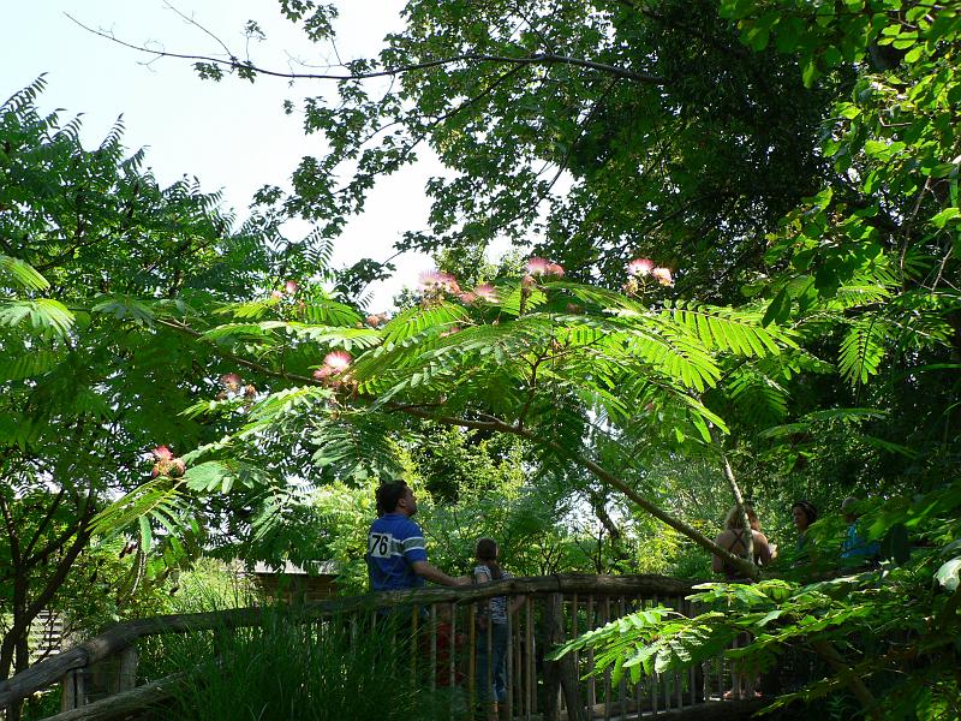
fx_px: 999
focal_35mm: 36
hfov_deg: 51.4
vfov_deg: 39.7
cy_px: 360
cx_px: 480
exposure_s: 1/160
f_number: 4
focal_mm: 6
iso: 80
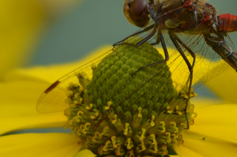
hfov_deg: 0.9
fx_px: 15453
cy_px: 67
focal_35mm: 2353
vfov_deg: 0.6
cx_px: 198
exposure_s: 1/640
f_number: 6.3
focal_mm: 500
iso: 200
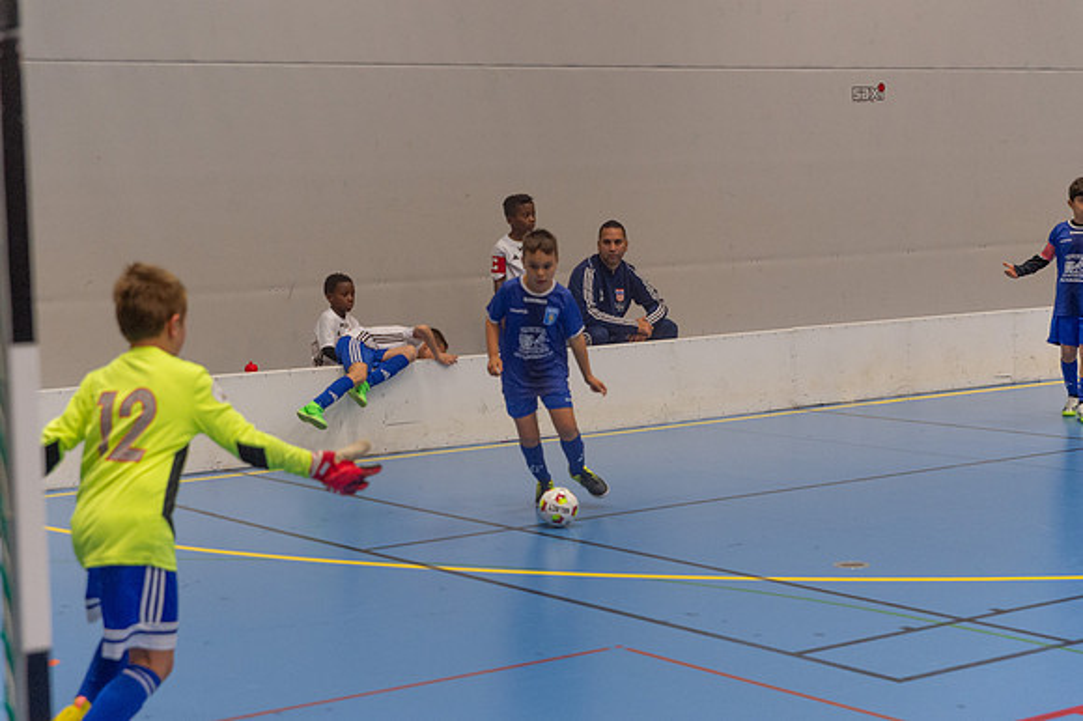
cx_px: 542
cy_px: 360
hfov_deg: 28.1
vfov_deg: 18.9
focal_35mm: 72
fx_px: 2160
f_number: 3.5
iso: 2800
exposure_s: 1/500
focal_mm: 70
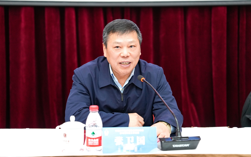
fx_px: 492
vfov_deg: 18.1
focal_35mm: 72
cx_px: 126
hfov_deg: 28.6
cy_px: 77
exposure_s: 1/100
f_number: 2.8
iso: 1600
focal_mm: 70
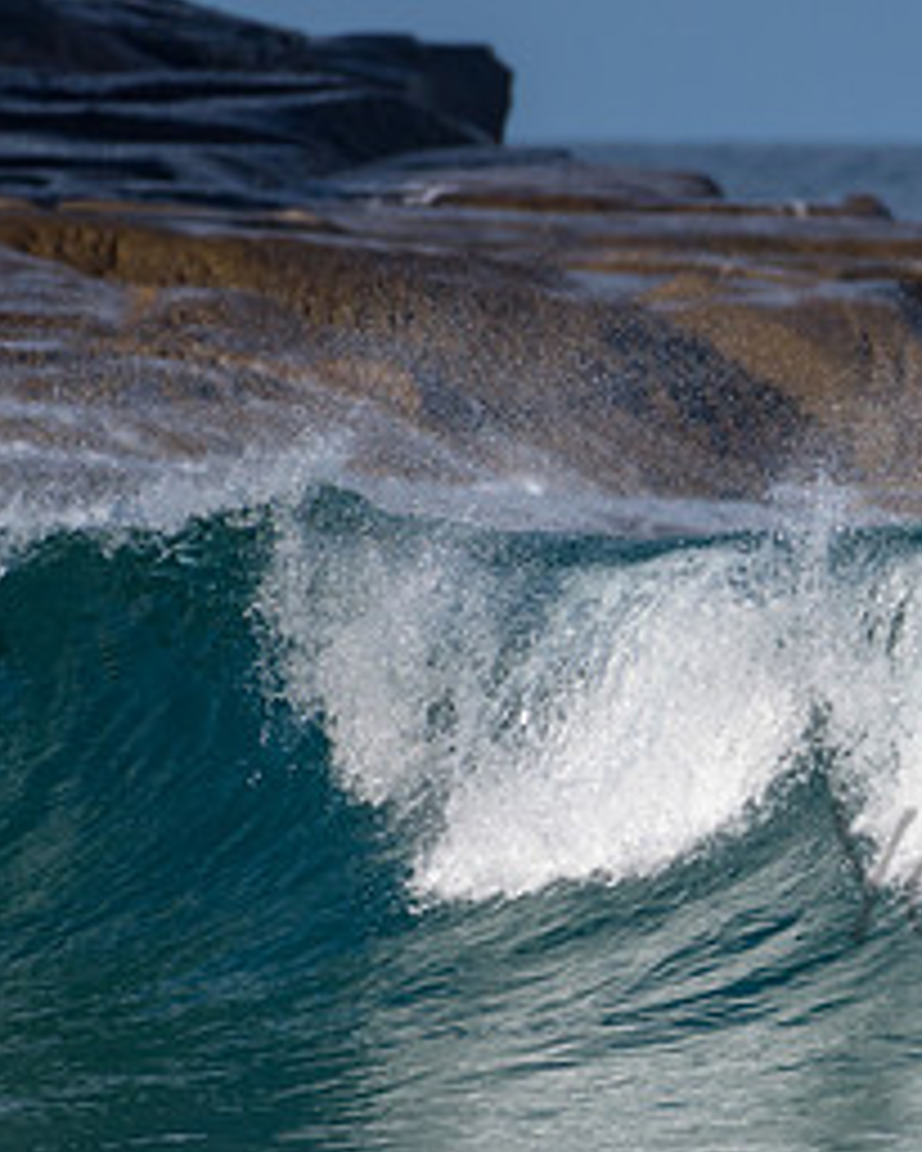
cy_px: 835
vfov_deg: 1.5
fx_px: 44316
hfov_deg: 1.2
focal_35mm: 1300
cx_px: 1295
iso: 200
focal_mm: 500
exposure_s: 1/2000
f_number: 5.6
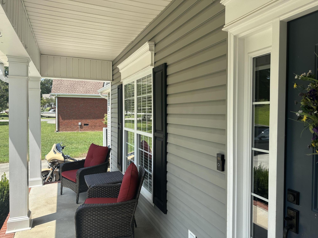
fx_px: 220
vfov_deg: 56.8
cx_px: 159
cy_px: 119
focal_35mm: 24
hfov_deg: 71.6
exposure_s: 1/1541
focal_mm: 6.86
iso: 80
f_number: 1.78
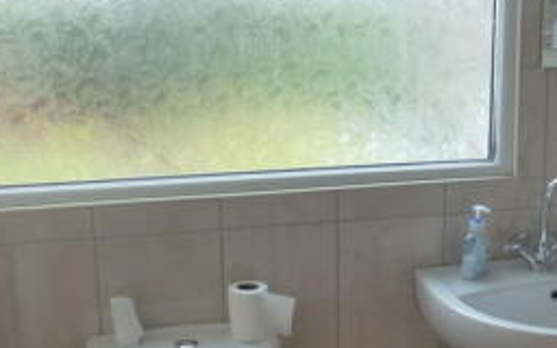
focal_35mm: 58
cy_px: 199
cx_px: 432
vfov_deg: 22.3
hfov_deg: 34.2
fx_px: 880
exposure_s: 1/60
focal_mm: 4.3
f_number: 3.3
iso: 160
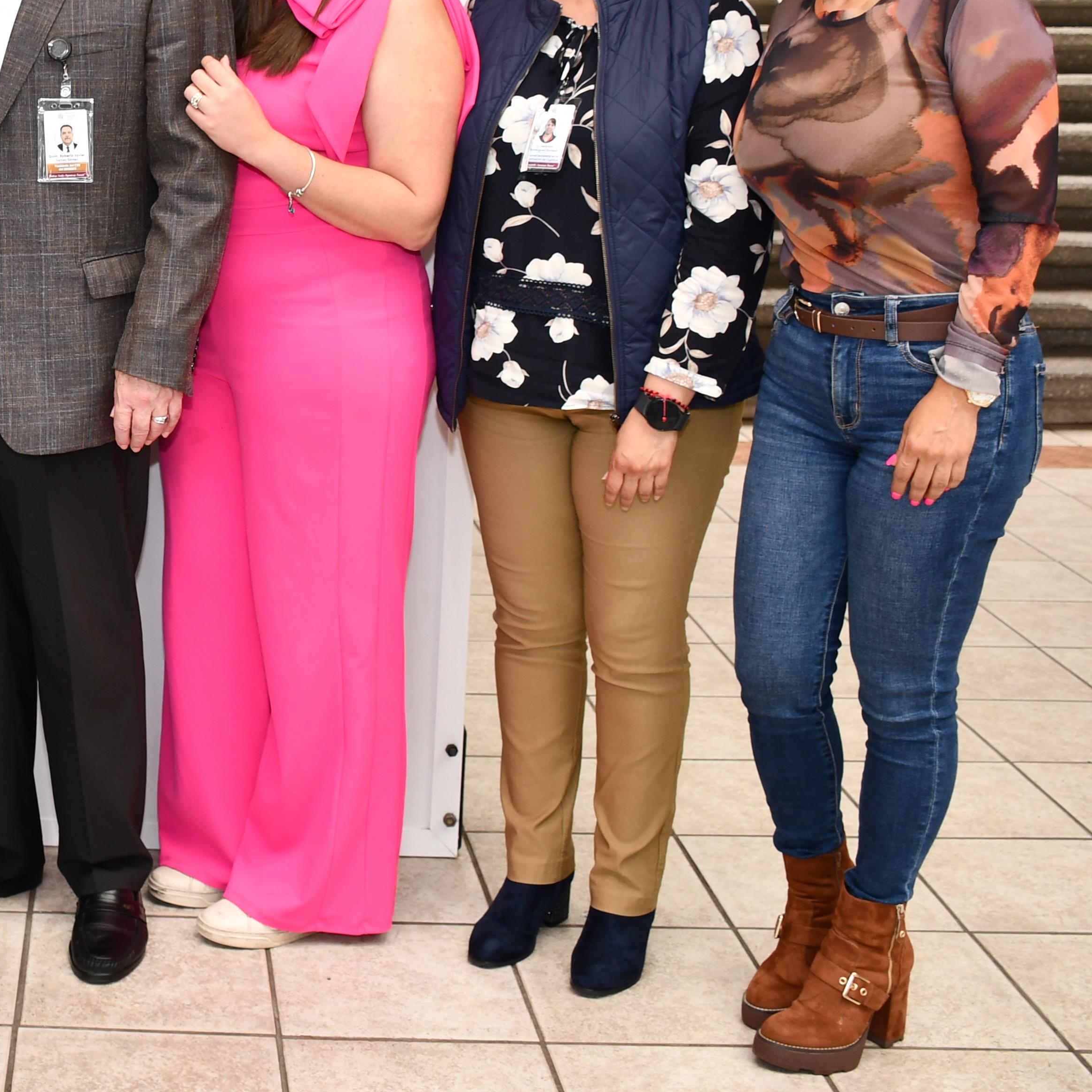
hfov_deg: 28.9
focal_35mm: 55
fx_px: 1963
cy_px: 269
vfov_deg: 30.5
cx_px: -27
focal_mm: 18
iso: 200
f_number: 4
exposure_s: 1/60
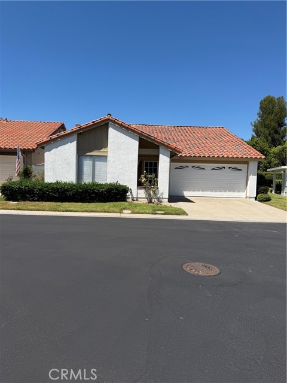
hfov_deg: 56.8
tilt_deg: -3.9
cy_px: 192
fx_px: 265
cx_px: 144
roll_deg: -1.7
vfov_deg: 71.6
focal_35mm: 24
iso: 80
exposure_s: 1/4975
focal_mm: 6.76
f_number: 1.78
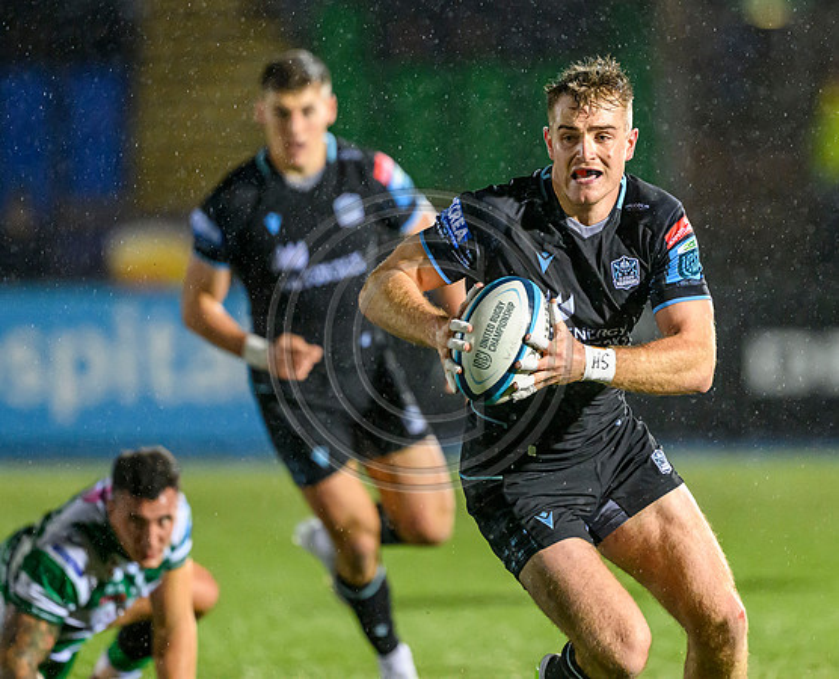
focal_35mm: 553
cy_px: 266
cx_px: 492
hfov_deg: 3.5
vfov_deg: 2.8
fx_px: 13784
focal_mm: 400
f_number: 3.2
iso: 8000
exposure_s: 1/1000
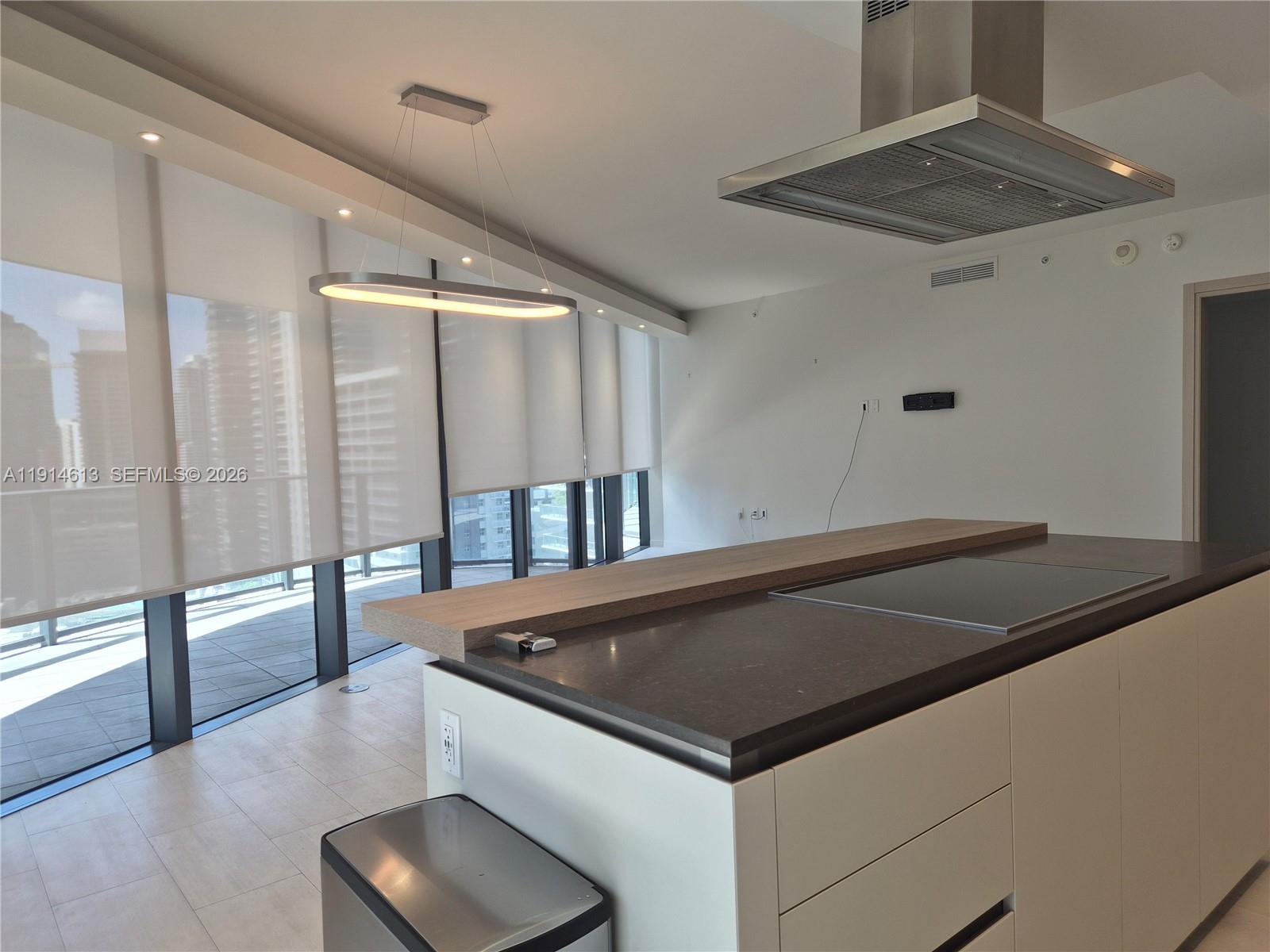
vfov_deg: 58.9
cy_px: 476
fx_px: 844
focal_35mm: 23
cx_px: 635
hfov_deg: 73.9
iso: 25
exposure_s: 1/127
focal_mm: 5.4
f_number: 1.8
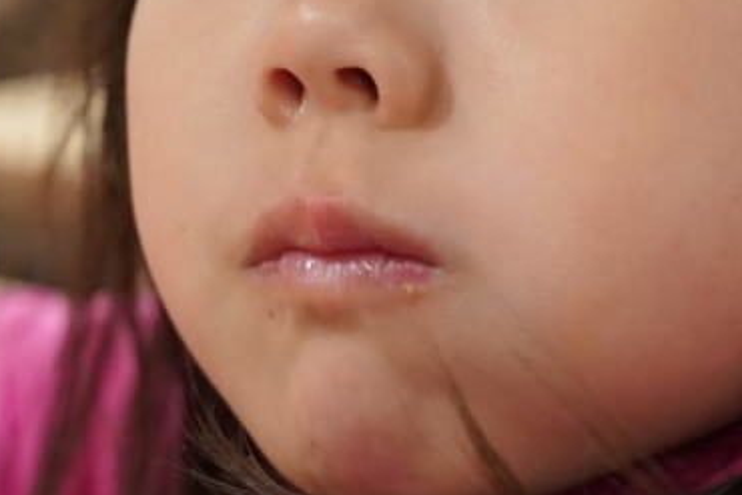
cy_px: -64
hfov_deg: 18.8
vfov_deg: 12.5
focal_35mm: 108
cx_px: 519
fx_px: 2227
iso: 4000
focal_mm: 39
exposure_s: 1/160
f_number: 4
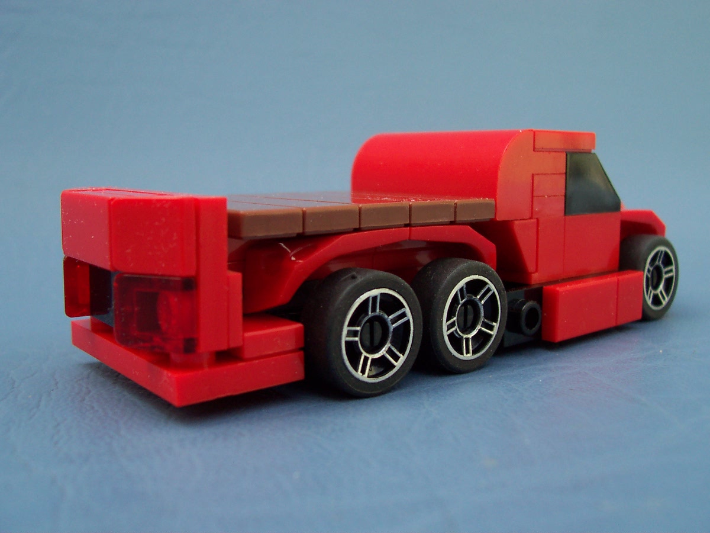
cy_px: 266
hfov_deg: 50.1
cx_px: 355
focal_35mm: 37
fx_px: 759
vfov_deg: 38.7
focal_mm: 5.6
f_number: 2.8
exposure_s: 1/350
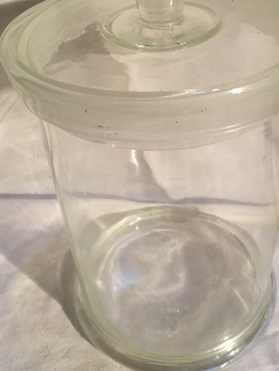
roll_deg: +2.0
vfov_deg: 49.0
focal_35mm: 38
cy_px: 177
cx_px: 164
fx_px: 408
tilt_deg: -43.2
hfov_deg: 37.6
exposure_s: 1/33
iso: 125
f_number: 2.2
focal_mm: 4.15
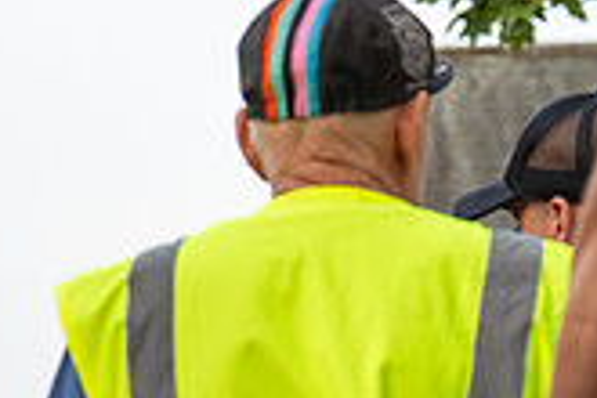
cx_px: -279
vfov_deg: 5.2
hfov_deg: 7.8
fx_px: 4311
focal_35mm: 260
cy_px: 610
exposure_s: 1/800
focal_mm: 74
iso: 800
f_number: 4
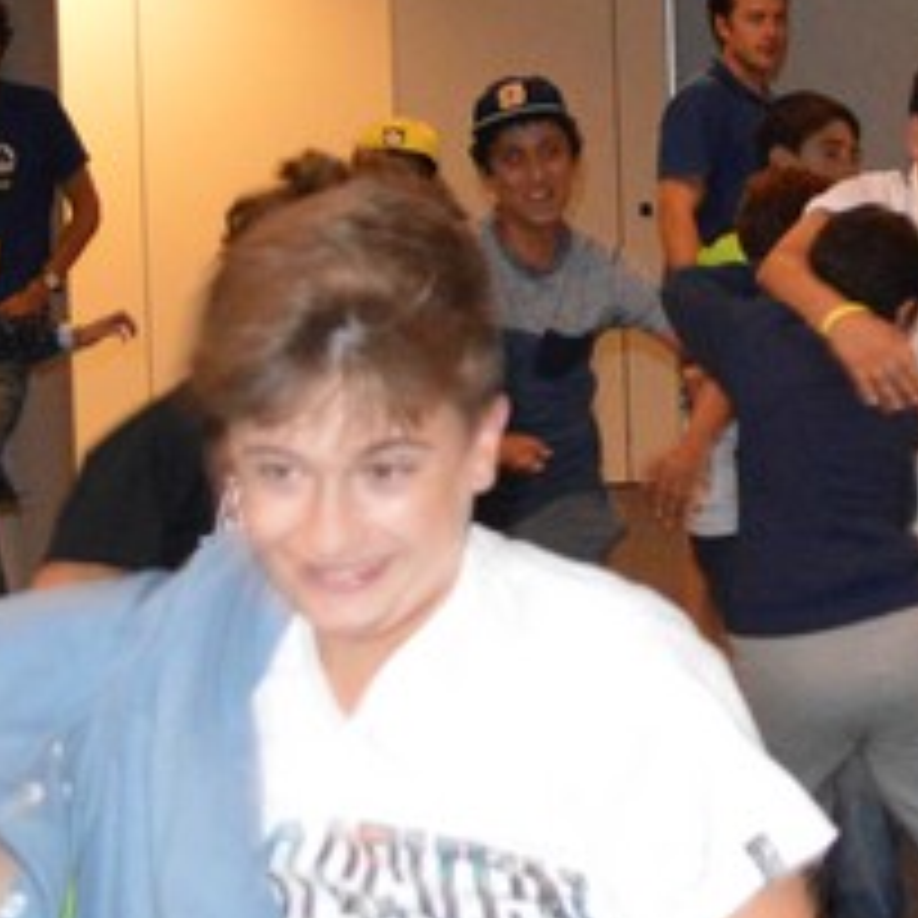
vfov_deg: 15.1
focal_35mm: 115
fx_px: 3450
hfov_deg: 14.6
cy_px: 250
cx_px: 1130
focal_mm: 18
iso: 3200
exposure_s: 1/80
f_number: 3.5
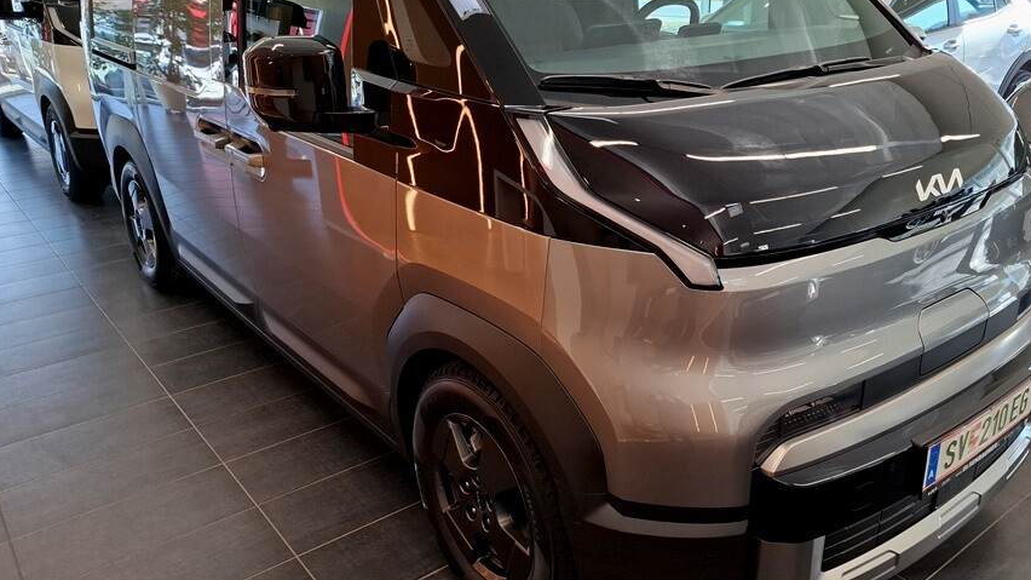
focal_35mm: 30
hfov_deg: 64.1
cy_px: 238
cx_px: 571
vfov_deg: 38.8
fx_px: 820
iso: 64
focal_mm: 5.54
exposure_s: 1/100
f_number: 1.8
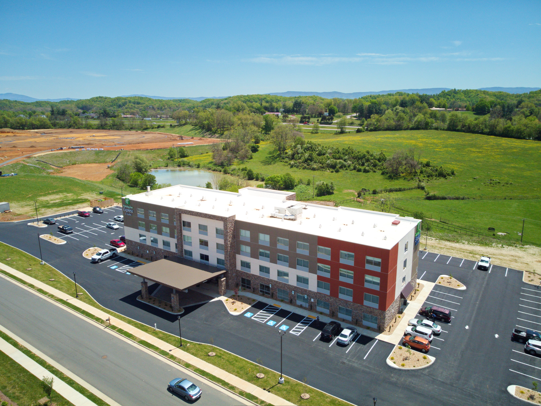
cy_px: 203
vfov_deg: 56.8
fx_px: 375
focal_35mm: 24
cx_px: 270
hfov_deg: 71.6
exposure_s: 1/1545
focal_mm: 4.5
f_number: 2.8
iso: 101
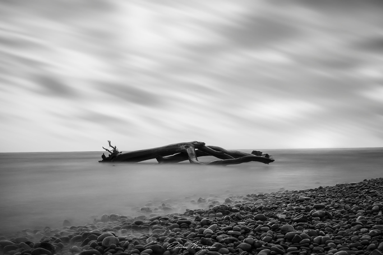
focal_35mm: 35
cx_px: 192
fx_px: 372
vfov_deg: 37.9
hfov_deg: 54.4
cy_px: 128
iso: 100
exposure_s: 30
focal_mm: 35
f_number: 18
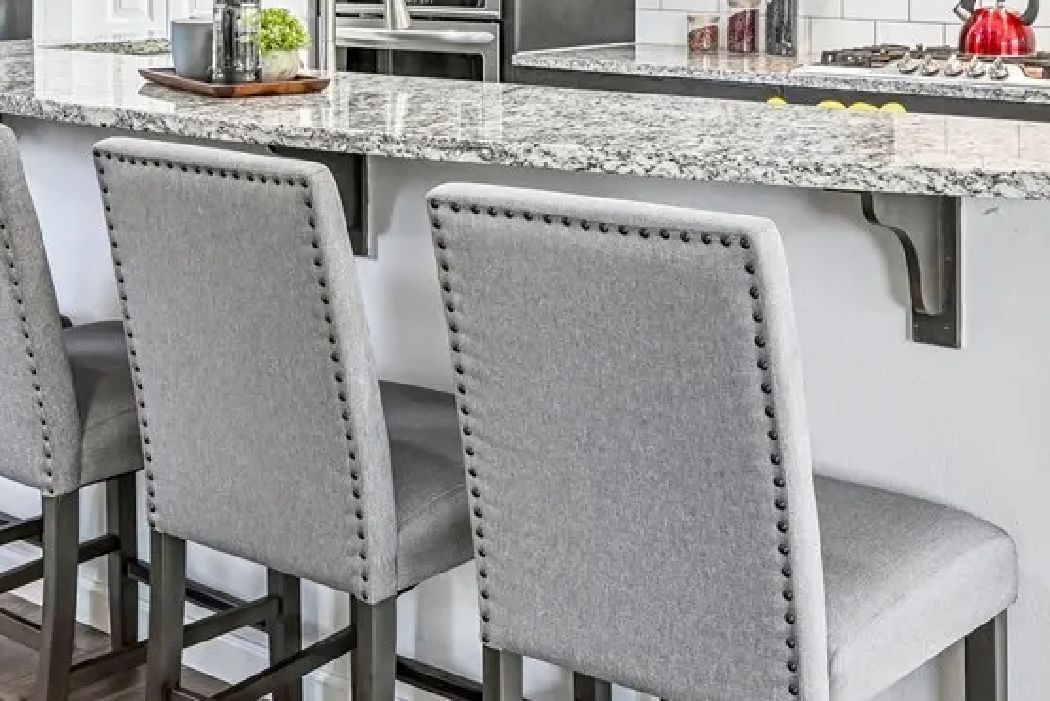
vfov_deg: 21.1
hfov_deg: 32.9
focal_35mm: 61
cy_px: -90
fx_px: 1780
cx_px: 477
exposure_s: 1/15
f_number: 8
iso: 400
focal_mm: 20
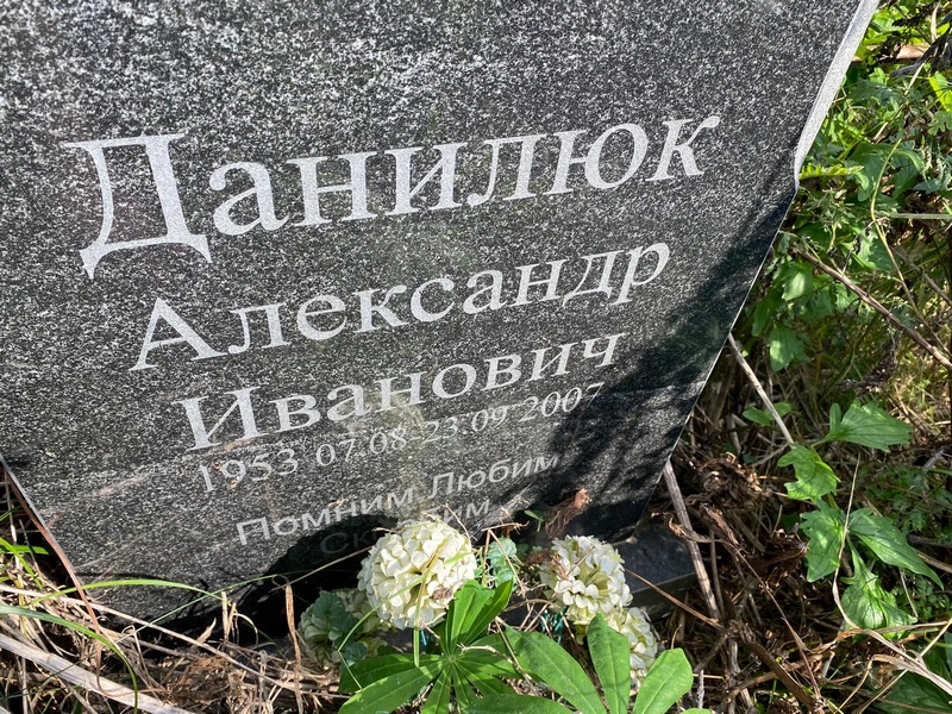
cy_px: 357
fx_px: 715
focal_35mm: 26
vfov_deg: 53.1
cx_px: 476
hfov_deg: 67.3
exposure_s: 1/524
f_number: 1.8
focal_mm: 4.25
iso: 32
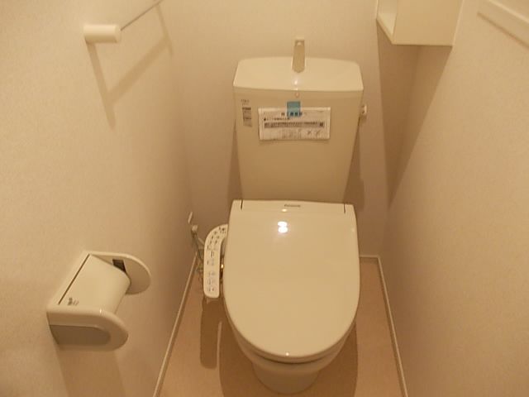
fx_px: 428
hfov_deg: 63.4
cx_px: 264
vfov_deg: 49.7
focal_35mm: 28
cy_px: 198
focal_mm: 4
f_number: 2.7
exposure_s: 1/20
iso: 200
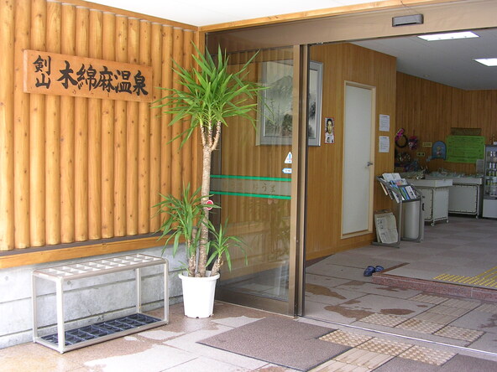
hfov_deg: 43.9
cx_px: 248
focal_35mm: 43
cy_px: 186
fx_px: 617
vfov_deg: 33.6
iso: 50
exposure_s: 1/32
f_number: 3
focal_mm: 6.6
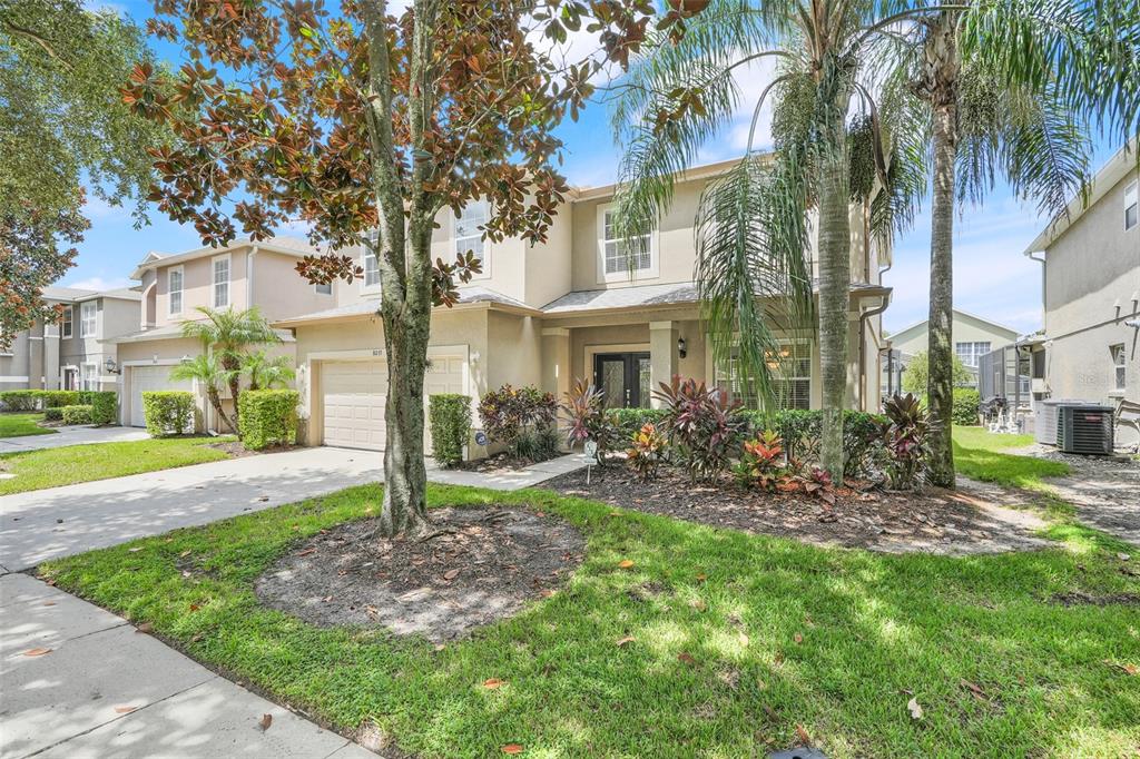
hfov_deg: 96.8
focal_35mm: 16
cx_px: 570
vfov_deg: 73.7
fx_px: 506
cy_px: 380
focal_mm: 16
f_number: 9
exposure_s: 1/250
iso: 250
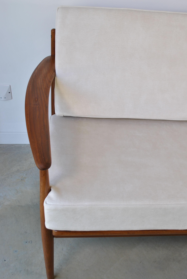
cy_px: 140
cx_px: 109
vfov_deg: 42.7
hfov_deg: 29.3
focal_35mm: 46
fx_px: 357
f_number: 5.6
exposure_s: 1/40
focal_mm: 26
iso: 100
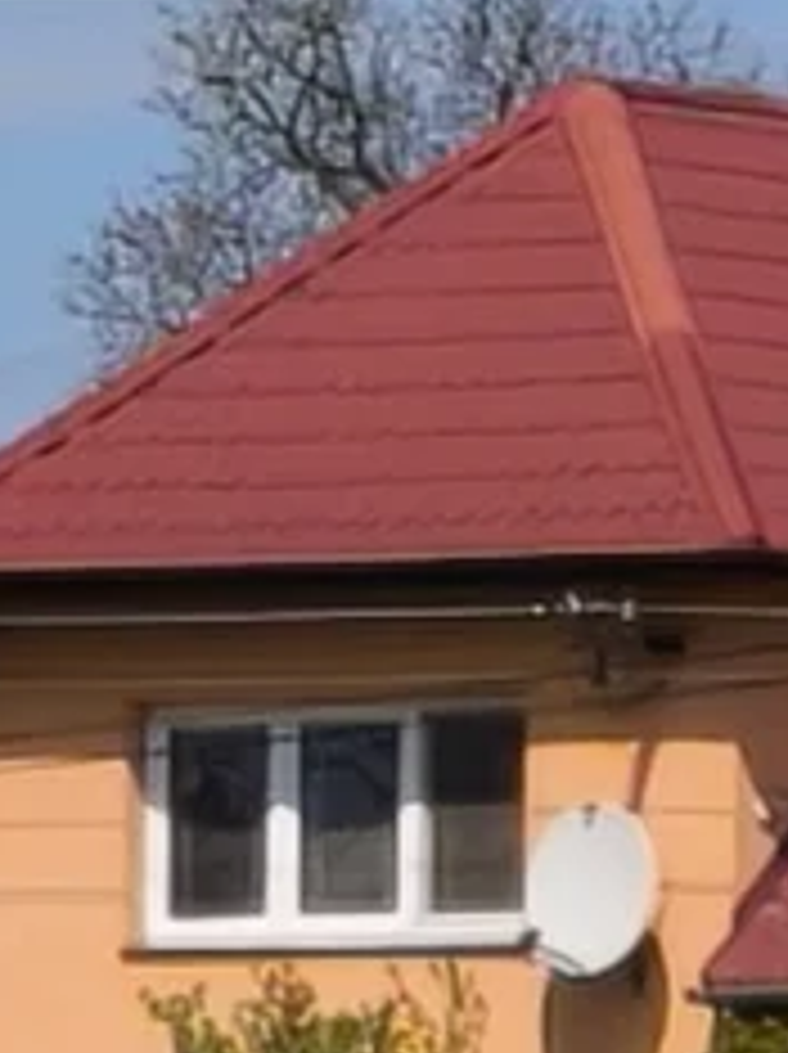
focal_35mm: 364
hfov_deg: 4.1
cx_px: 254
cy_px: 4136
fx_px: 11068
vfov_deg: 4.9
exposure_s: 1/3662
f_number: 1.6
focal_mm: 6.57
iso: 50
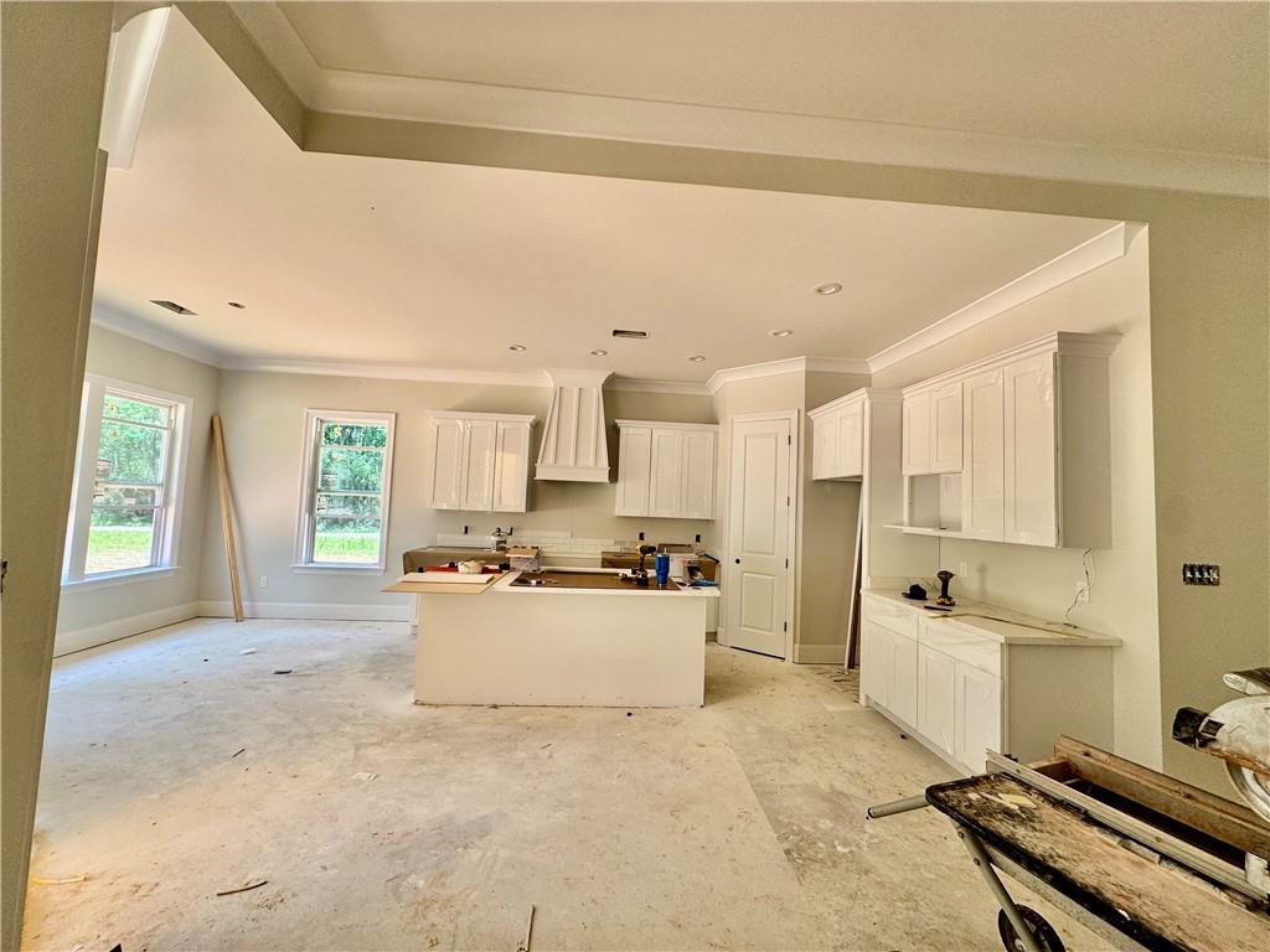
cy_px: 476
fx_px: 514
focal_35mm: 14
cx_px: 635
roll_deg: -3.0
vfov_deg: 85.7
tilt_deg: +2.8
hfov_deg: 102.1
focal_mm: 2.22
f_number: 2.2
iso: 64
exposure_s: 1/99
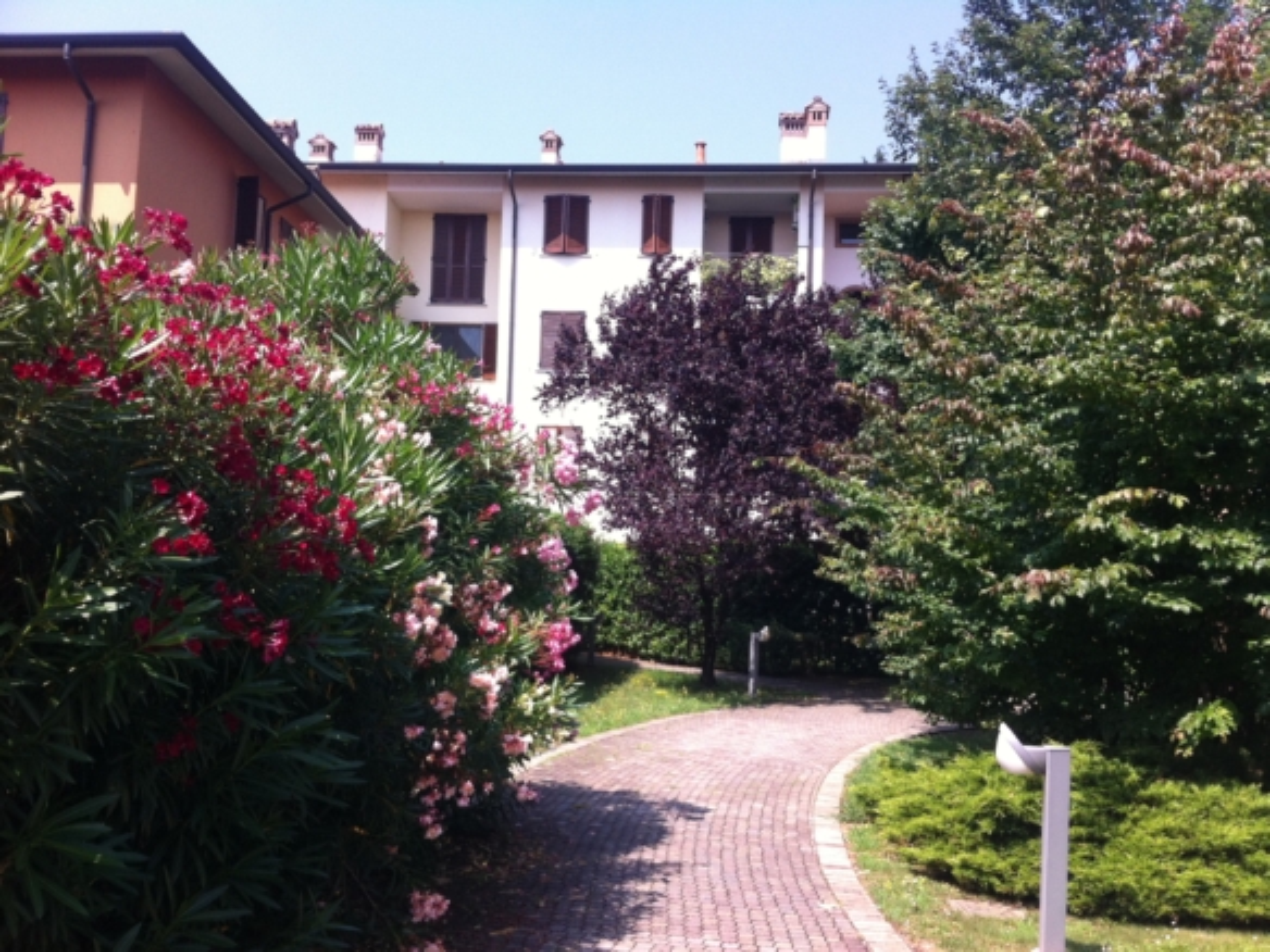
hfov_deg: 52.6
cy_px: 476
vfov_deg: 40.7
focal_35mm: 35
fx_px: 1284
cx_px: 635
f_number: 2.8
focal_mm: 3.85
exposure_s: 1/548
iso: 80
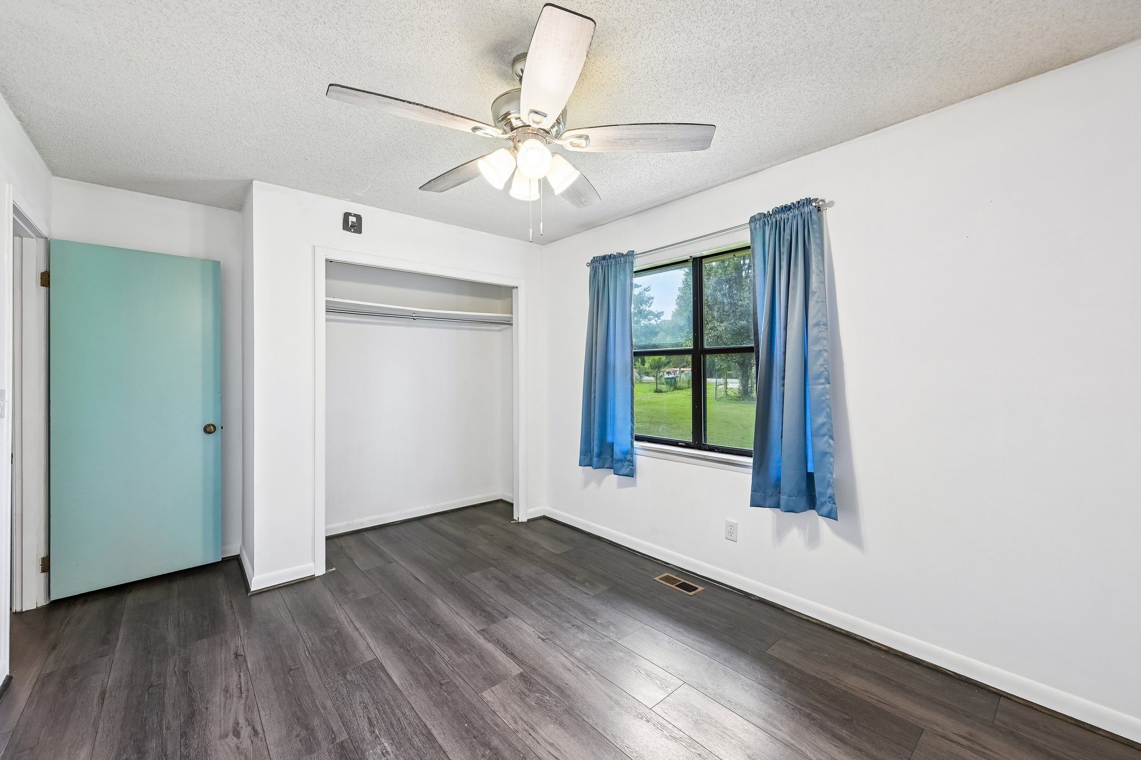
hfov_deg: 104.3
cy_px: 380
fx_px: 444
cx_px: 570
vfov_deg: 81.2
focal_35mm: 14
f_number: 8
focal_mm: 14
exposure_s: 1/15
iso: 400
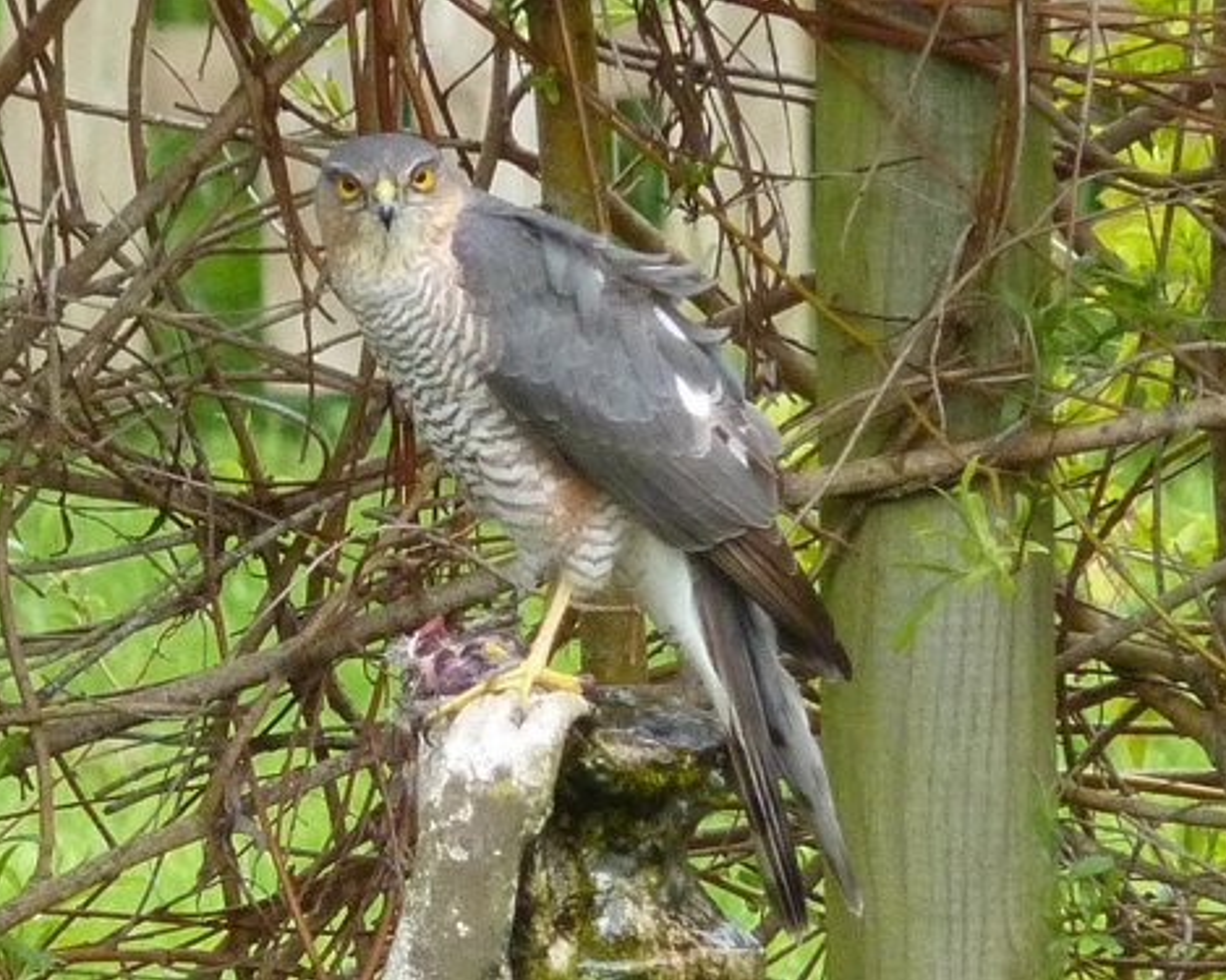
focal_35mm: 507
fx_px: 18393
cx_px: 599
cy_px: 490
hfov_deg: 3.8
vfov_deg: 3.1
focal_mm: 86.4
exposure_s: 1/250
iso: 400
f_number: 5
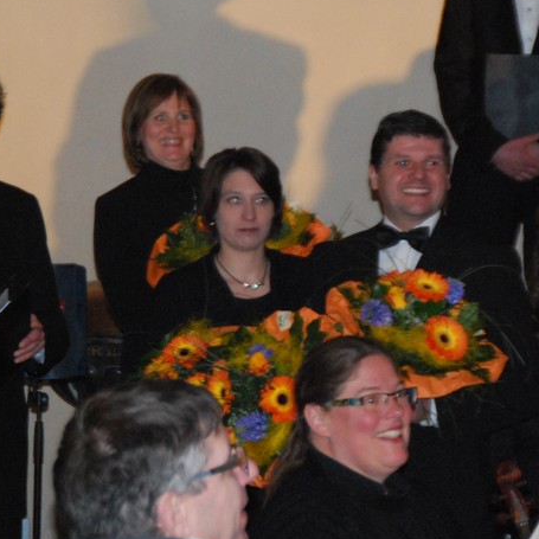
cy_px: 265
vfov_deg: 7.3
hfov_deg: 7.3
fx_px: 4246
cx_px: 259
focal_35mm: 241
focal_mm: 86
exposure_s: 1/60
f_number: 5.6
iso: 1600
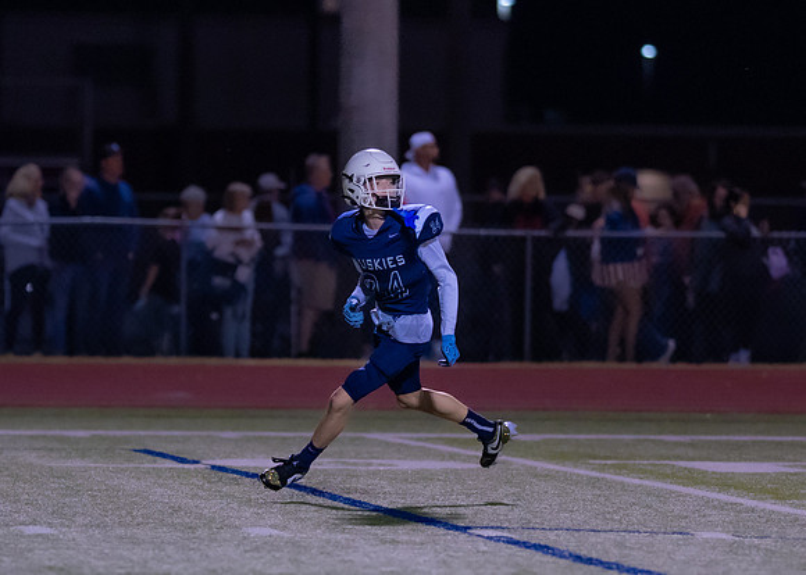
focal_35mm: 381
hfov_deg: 5.3
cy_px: 286
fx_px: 8724
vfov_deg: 3.8
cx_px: 304
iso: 2500
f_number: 1.8
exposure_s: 1/1250
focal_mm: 135
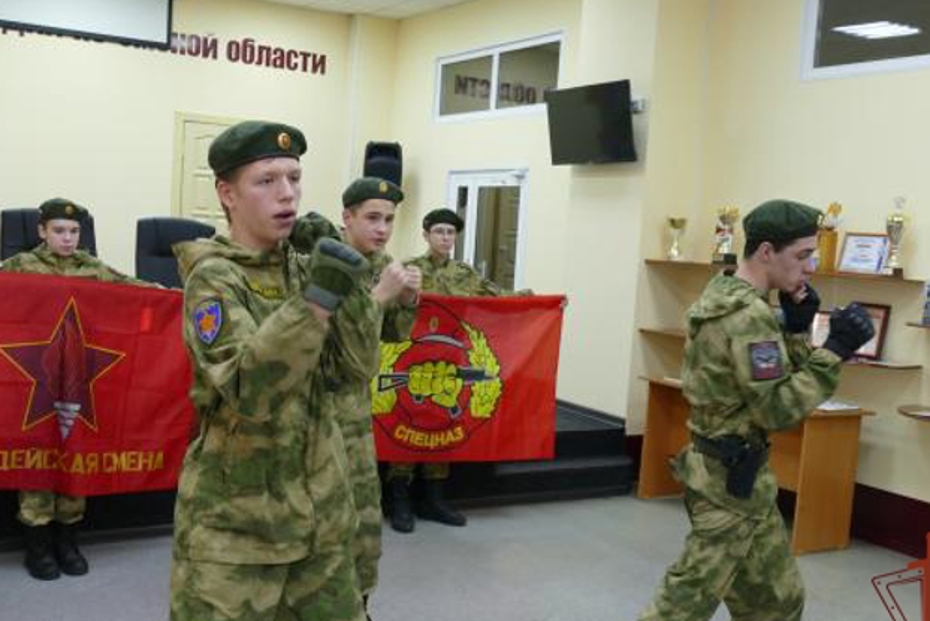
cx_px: 462
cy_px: 334
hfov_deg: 47.4
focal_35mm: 41
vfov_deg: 32.6
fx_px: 1059
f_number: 3.1
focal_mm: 12.38
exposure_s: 1/80
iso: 320
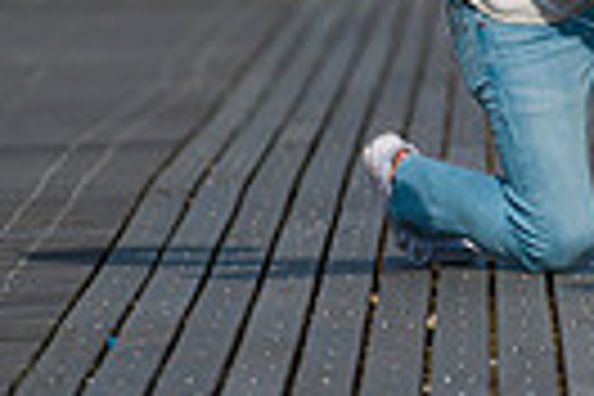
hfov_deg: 2.3
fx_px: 14486
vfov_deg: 1.6
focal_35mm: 878
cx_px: 626
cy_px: 9
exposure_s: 1/6400
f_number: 4
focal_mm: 200
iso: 200
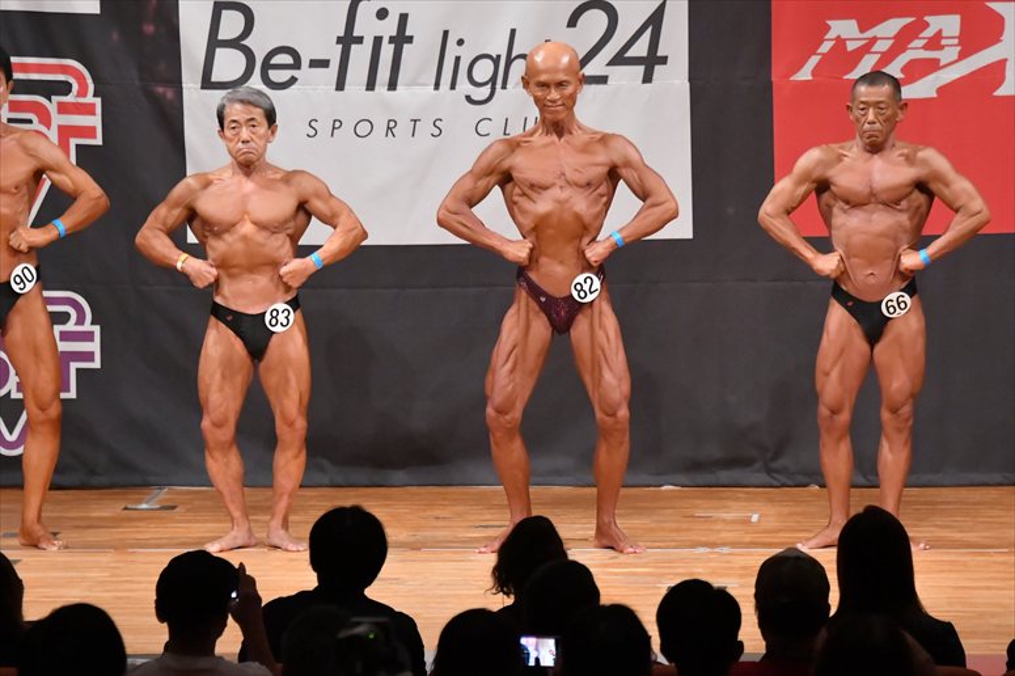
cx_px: 508
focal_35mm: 240
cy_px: 338
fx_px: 6763
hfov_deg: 8.6
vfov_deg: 5.7
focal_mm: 160
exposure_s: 1/400
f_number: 5.6
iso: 9000
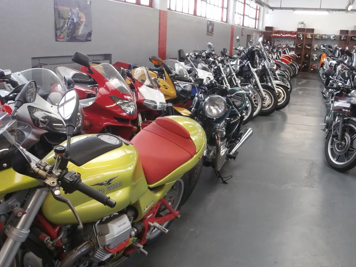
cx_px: 178
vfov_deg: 37.7
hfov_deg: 49.0
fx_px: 391
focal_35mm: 38
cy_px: 134
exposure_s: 1/8
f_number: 3.9
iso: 100
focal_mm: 6.67
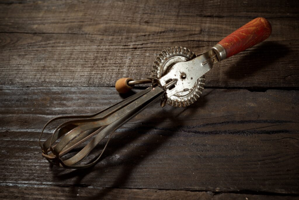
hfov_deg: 33.4
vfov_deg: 22.7
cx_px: 150
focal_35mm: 60
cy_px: 100
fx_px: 499
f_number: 10
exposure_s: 1/160
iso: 200
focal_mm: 60
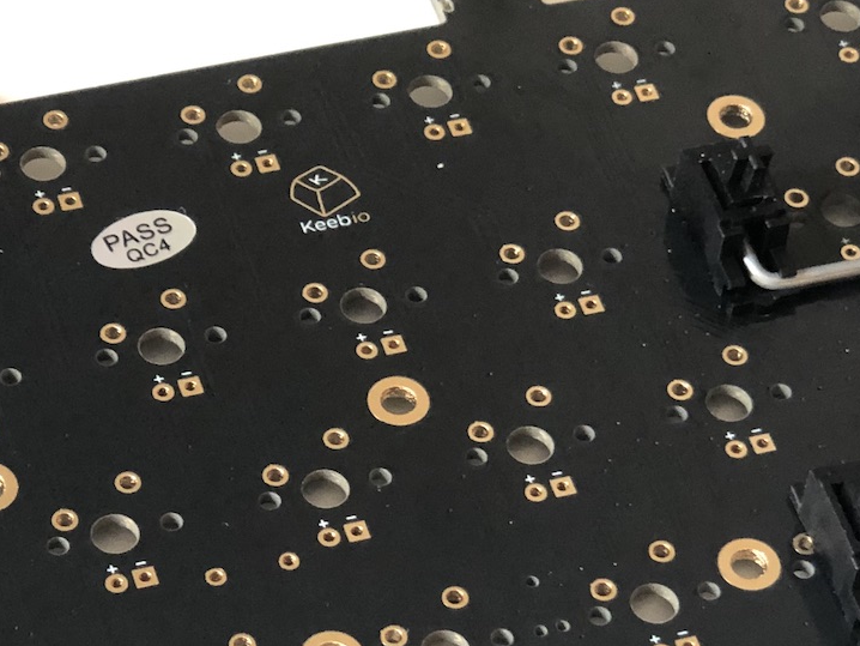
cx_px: 434
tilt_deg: -51.4
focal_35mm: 146
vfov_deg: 10.1
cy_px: 556
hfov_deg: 13.5
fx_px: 3628
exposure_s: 1/30
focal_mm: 6
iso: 125
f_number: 2.4
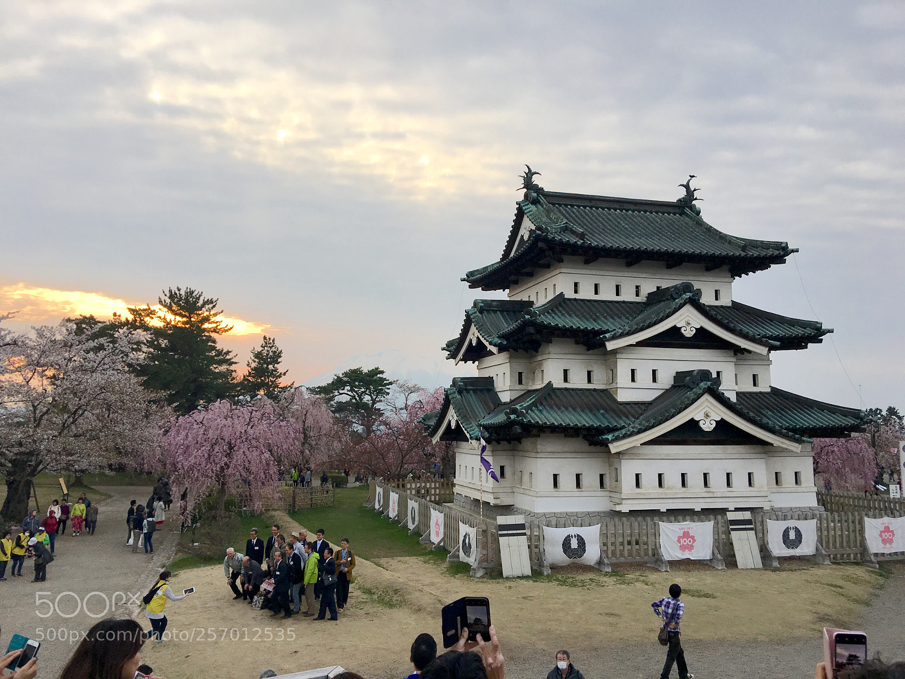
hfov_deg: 61.7
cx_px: 452
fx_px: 758
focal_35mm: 29
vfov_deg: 48.2
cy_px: 340
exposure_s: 1/418
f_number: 2.2
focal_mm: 4.15
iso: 25
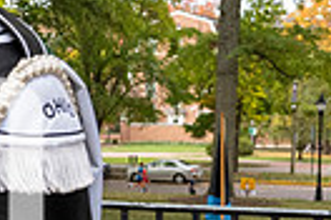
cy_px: 196
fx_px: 827
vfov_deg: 15.0
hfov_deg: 20.0
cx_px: -145
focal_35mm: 90
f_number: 4
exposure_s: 1/1000
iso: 1000
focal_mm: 20.5
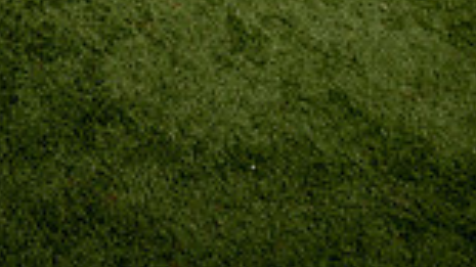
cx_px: 135
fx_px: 1186
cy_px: -387
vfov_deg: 10.8
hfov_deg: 22.5
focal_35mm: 94
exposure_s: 1/250
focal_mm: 31
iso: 100
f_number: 7.1
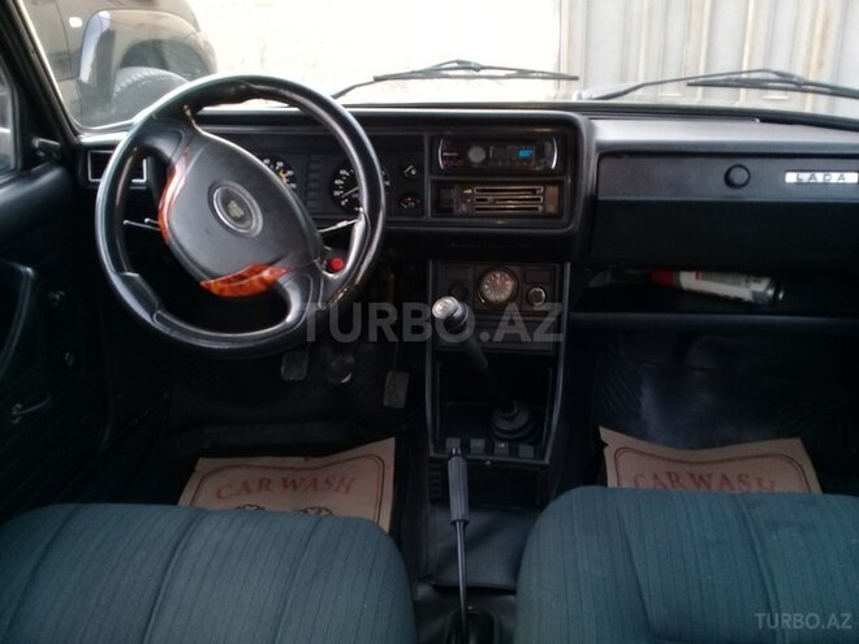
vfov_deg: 45.4
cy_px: 322
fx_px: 769
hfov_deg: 58.4
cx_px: 430
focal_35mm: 31
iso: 64
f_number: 2.2
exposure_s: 1/33
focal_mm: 3.3
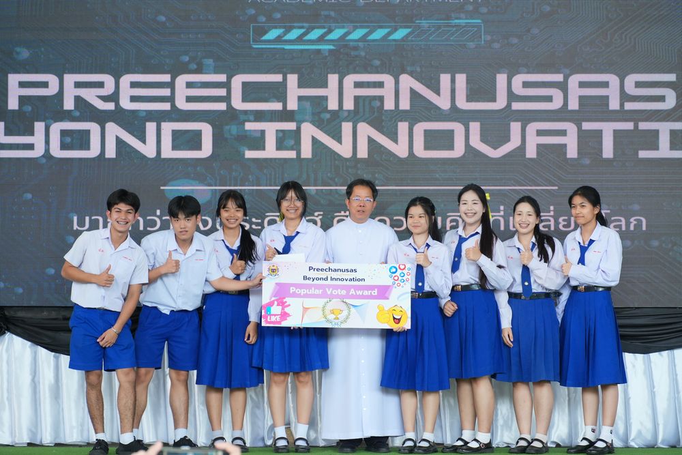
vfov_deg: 10.6
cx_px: 341
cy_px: 228
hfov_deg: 15.9
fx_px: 2444
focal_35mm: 129
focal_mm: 86
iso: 500
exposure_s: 1/100
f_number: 5.6
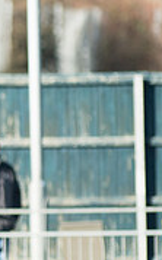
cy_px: 213
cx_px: -239
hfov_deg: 0.9
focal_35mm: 1499
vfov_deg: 1.4
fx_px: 10606
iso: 250
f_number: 2.8
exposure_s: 1/1600
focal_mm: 300
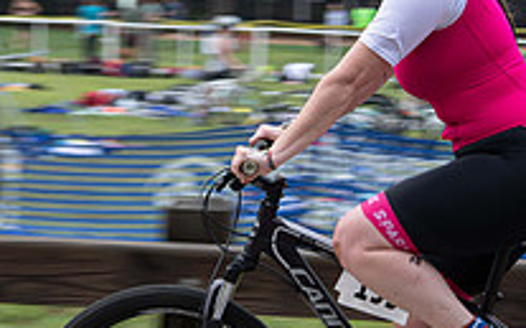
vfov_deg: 7.4
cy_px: 187
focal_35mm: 177
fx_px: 2535
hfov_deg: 11.8
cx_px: 368
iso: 400
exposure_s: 1/125
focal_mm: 62
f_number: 7.1
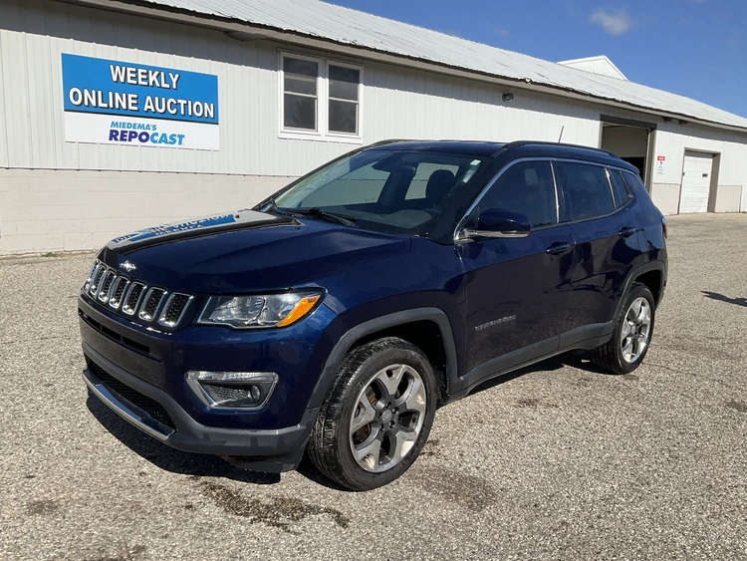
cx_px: 374
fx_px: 626
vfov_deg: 48.3
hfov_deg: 61.6
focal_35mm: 29
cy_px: 280
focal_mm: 3
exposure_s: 1/2538
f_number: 1.8
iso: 25
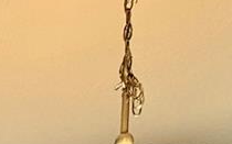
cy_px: 492
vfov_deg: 9.6
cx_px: -164
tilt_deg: -1.7
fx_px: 537
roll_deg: -0.8
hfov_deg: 19.4
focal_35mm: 85
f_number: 2.2
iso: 250
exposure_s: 1/120
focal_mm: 2.22
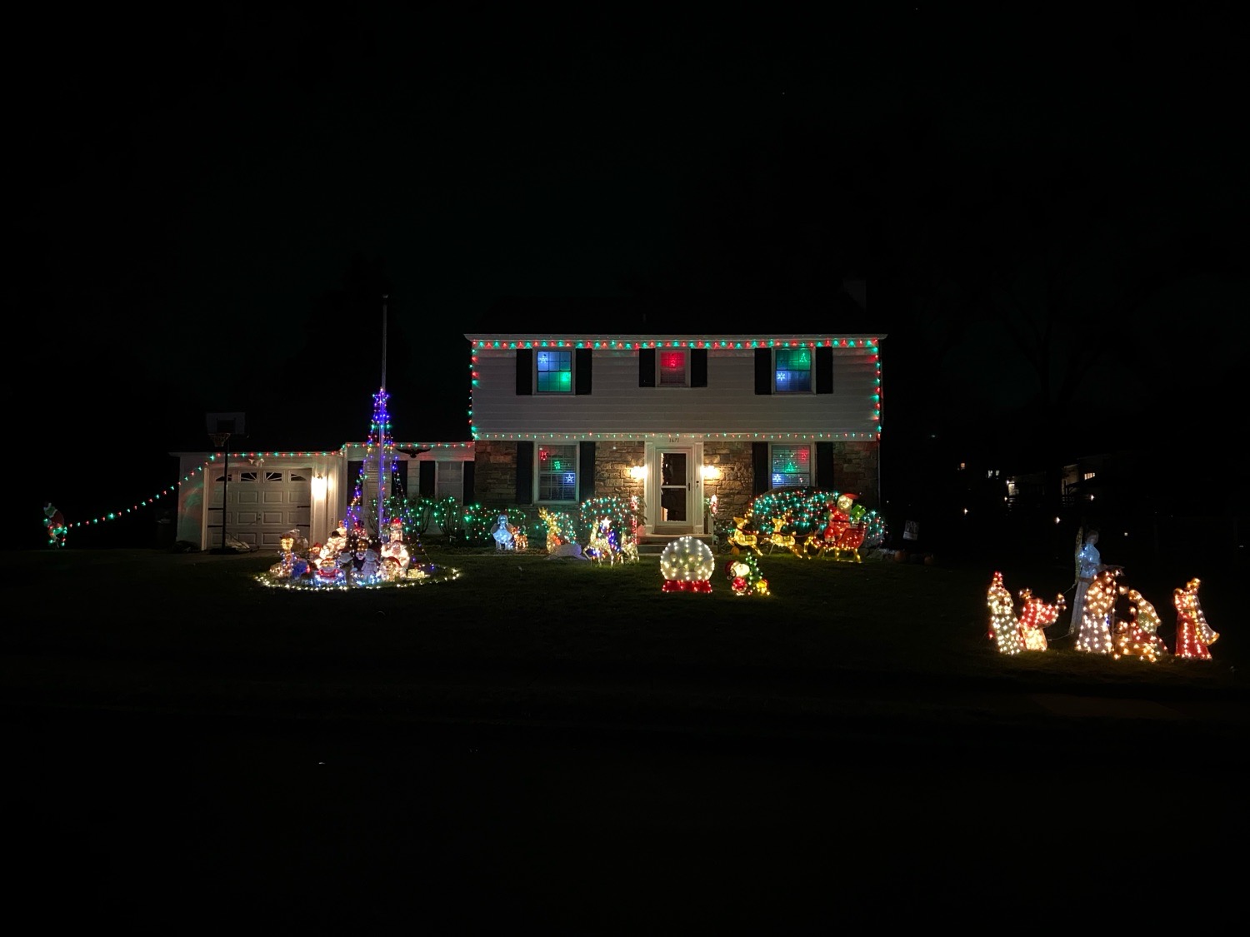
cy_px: 468
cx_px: 625
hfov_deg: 67.3
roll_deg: -0.2
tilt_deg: +1.9
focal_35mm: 26
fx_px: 939
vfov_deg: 53.1
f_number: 1.8
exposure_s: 1/30
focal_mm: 4.25
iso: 1000
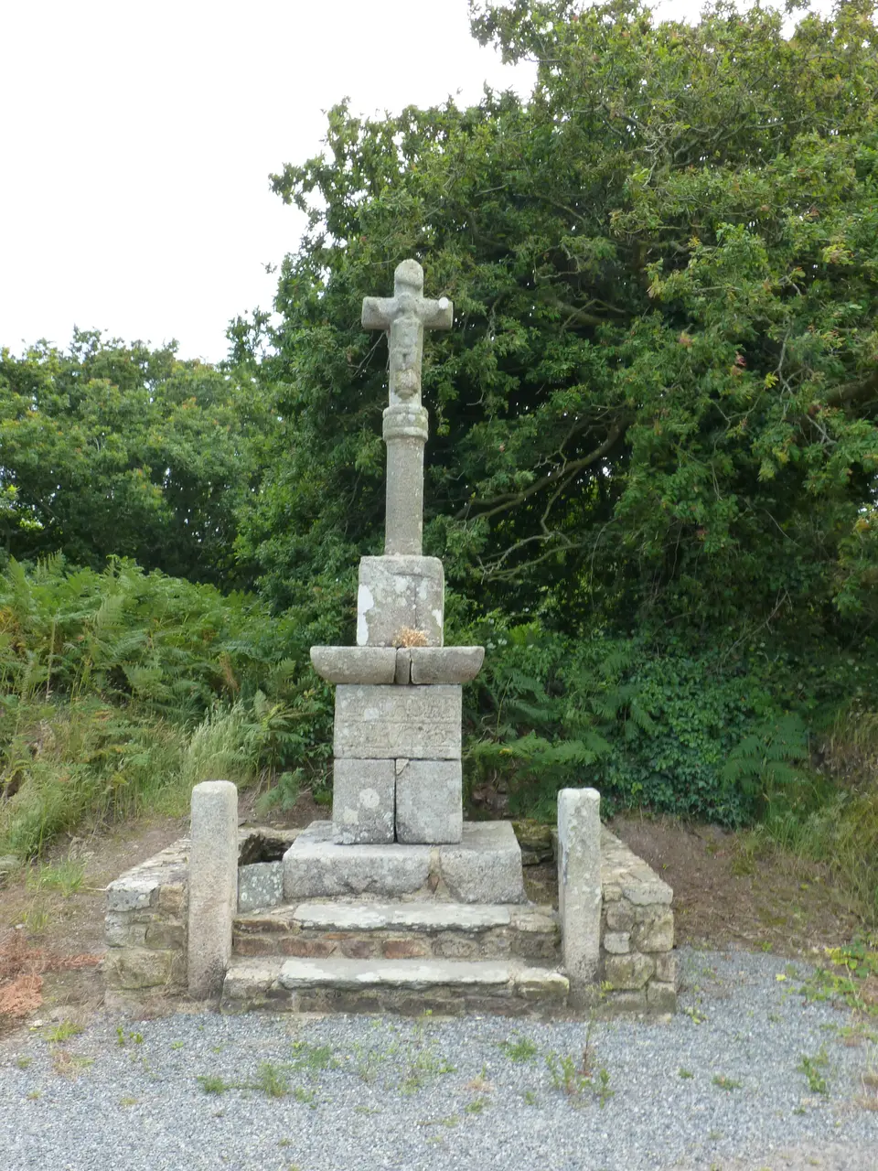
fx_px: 913
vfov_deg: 65.3
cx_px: 439
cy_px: 586
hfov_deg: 51.4
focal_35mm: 27
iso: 125
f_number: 6.3
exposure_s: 1/30
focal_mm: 4.8
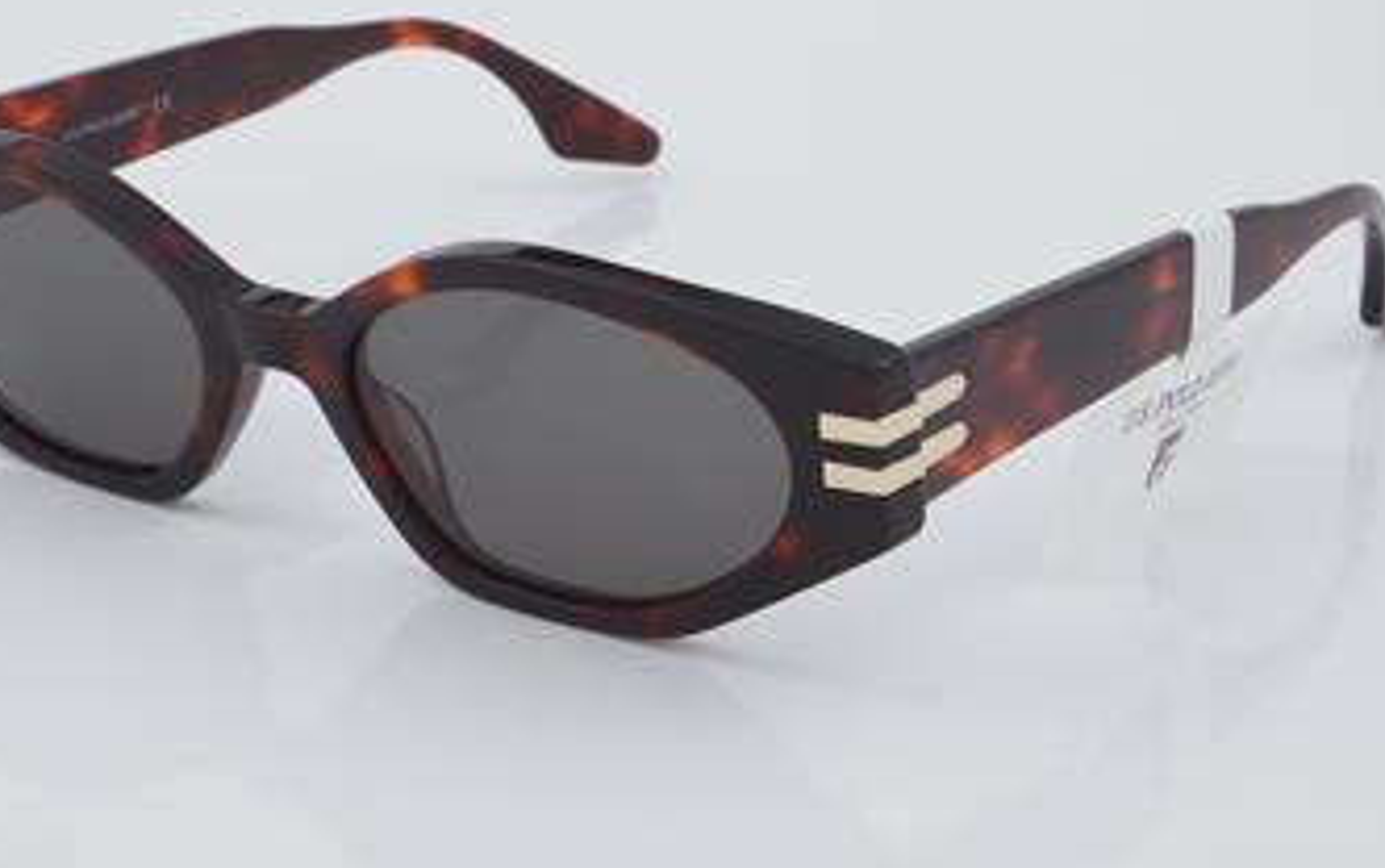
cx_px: 609
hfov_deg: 22.5
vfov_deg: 14.2
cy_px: 363
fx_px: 3475
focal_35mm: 92
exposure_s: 1/4
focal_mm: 50
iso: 100
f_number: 32
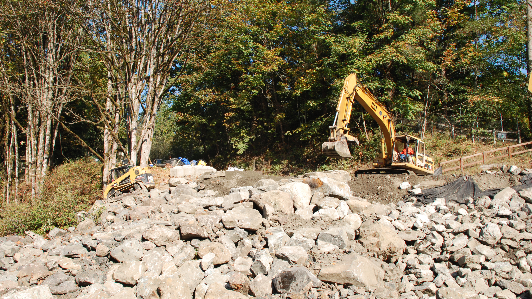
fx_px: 451
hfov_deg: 61.0
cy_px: 164
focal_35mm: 32
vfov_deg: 36.7
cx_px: 268
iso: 200
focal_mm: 20
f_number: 7.1
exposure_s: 1/200
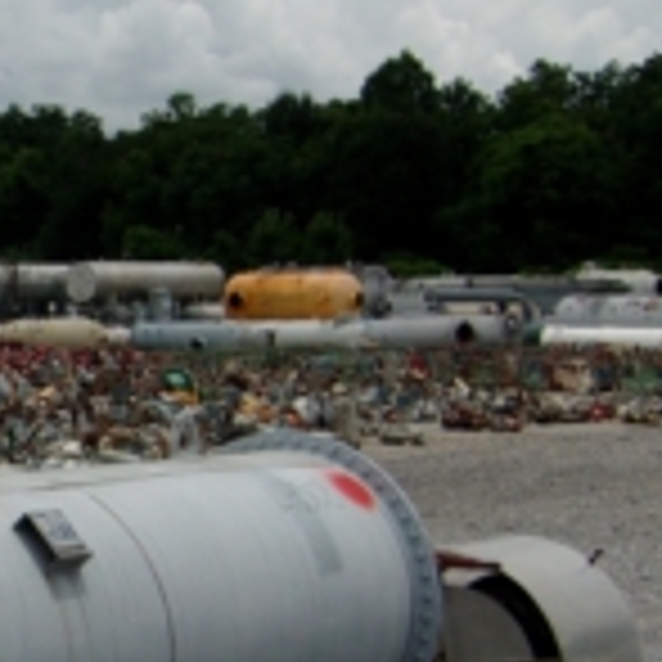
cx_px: -153
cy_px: 486
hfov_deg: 16.0
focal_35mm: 104
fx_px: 2250
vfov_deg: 16.7
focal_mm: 4.9
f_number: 10.4
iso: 80
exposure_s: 1/240
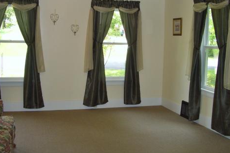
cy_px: 56
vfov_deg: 29.7
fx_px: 287
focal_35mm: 45
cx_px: 113
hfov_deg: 43.6
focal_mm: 5.8
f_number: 2.6
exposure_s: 1/60
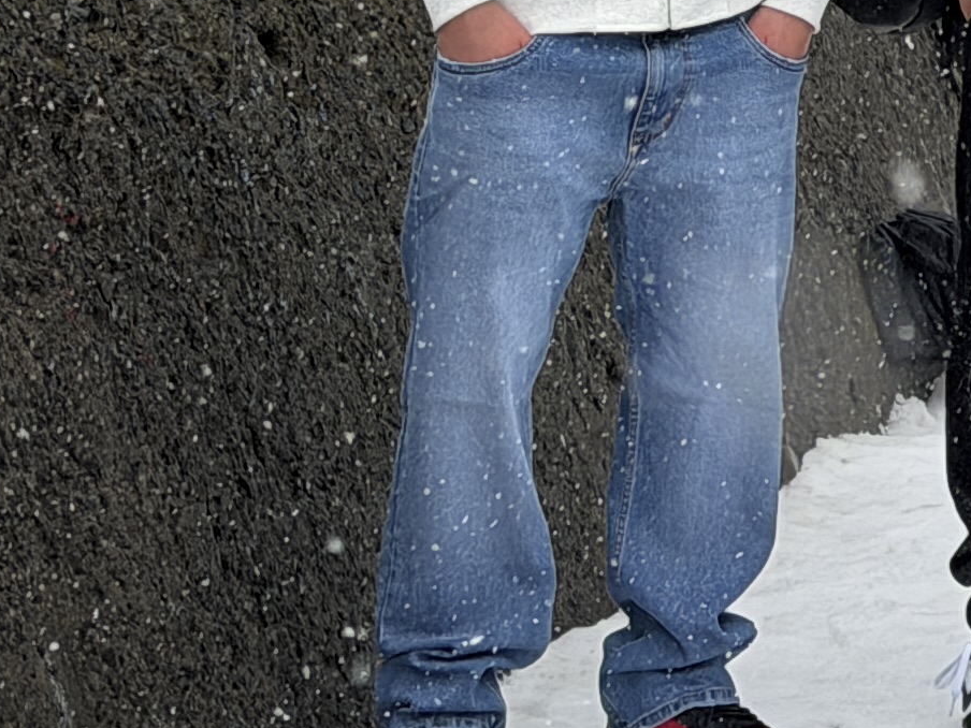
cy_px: -523
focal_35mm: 214
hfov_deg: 8.8
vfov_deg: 6.8
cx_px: 1860
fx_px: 6003
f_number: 1.78
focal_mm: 6.76
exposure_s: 1/185
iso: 64
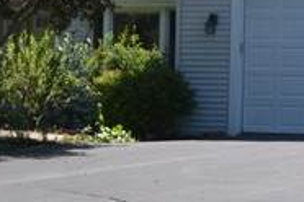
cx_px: 137
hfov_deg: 9.8
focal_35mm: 210
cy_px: 101
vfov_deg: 6.5
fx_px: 1773
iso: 100
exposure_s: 1/160
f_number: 6.3
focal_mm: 24
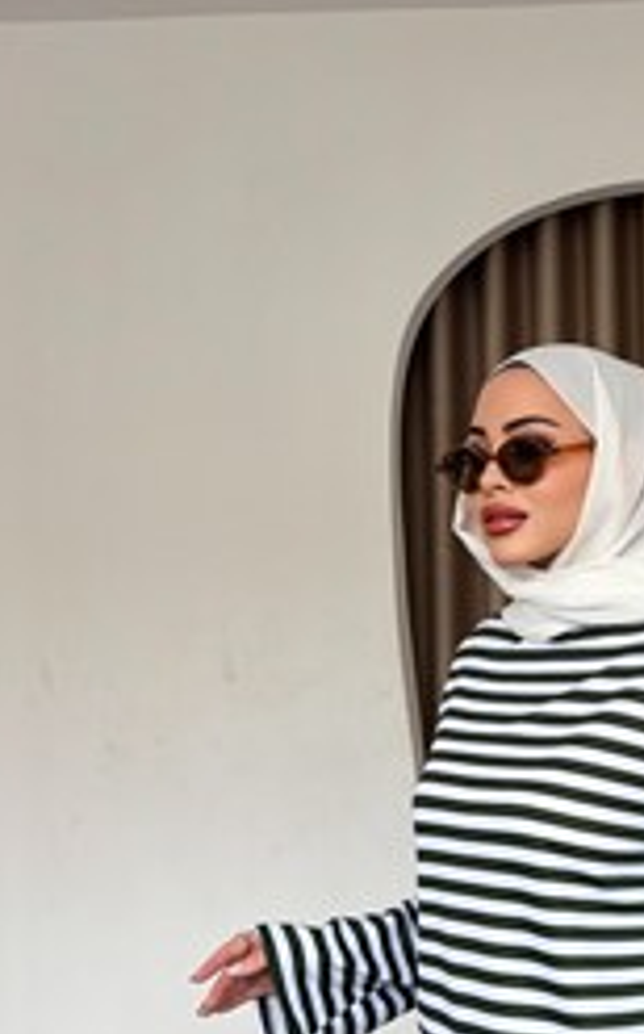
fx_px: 1547
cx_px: 590
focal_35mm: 55
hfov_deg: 22.9
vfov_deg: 36.9
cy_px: 567
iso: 200
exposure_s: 1/296
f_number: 1.78
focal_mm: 6.76
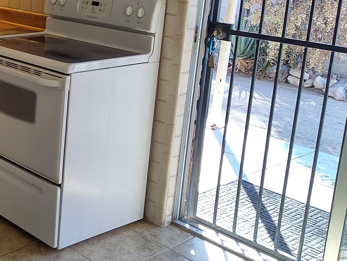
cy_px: 72
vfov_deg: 23.5
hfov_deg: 28.7
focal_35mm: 62
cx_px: -19
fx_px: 622
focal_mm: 4.71
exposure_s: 1/100
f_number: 1.79
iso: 201
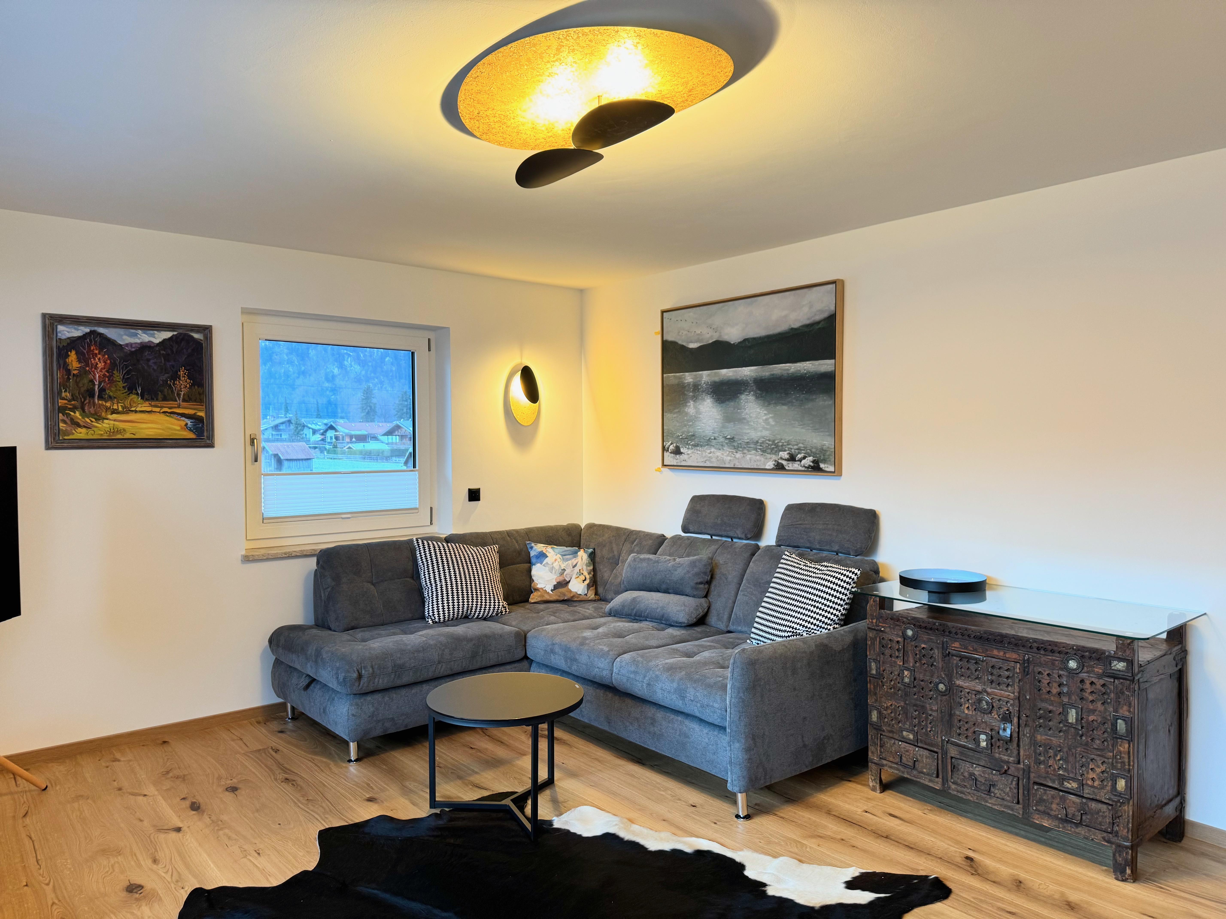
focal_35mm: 24
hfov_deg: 71.6
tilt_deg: -3.2
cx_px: 613
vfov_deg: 56.8
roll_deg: +0.5
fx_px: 850
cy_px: 460
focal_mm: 6.76
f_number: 1.78
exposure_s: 1/50
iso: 125
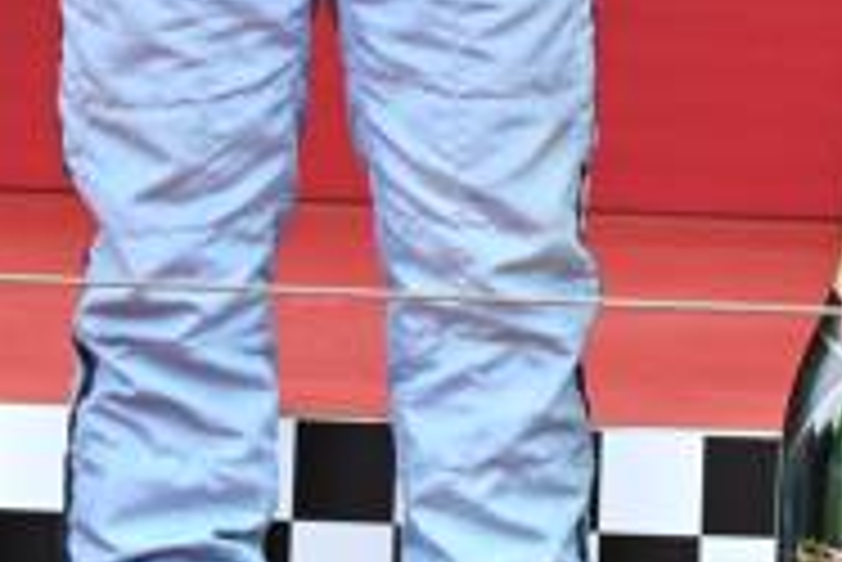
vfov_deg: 1.5
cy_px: -760
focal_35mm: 929
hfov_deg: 2.2
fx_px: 21744
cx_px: 1684
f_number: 5.6
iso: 1600
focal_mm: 145
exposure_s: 1/400
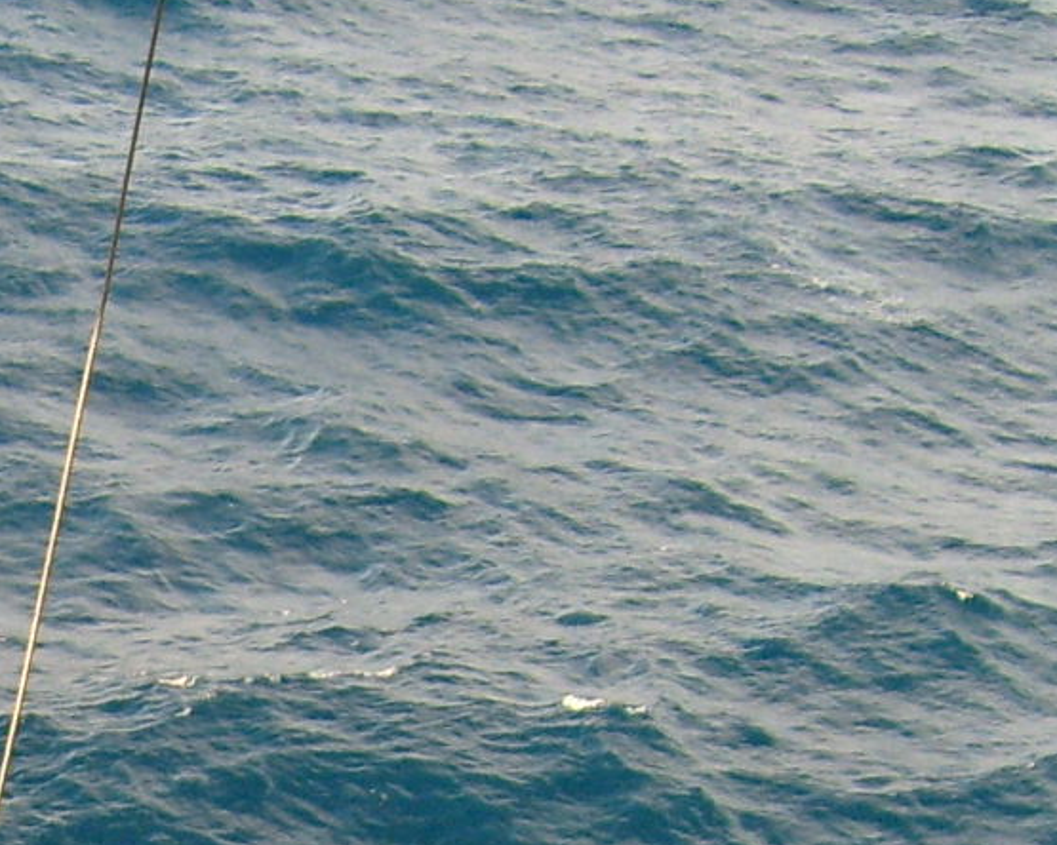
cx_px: -398
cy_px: 1420
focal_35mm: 126
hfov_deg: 14.5
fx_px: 3942
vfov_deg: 11.5
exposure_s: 1/250
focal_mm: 5.8
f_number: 2.8
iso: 80
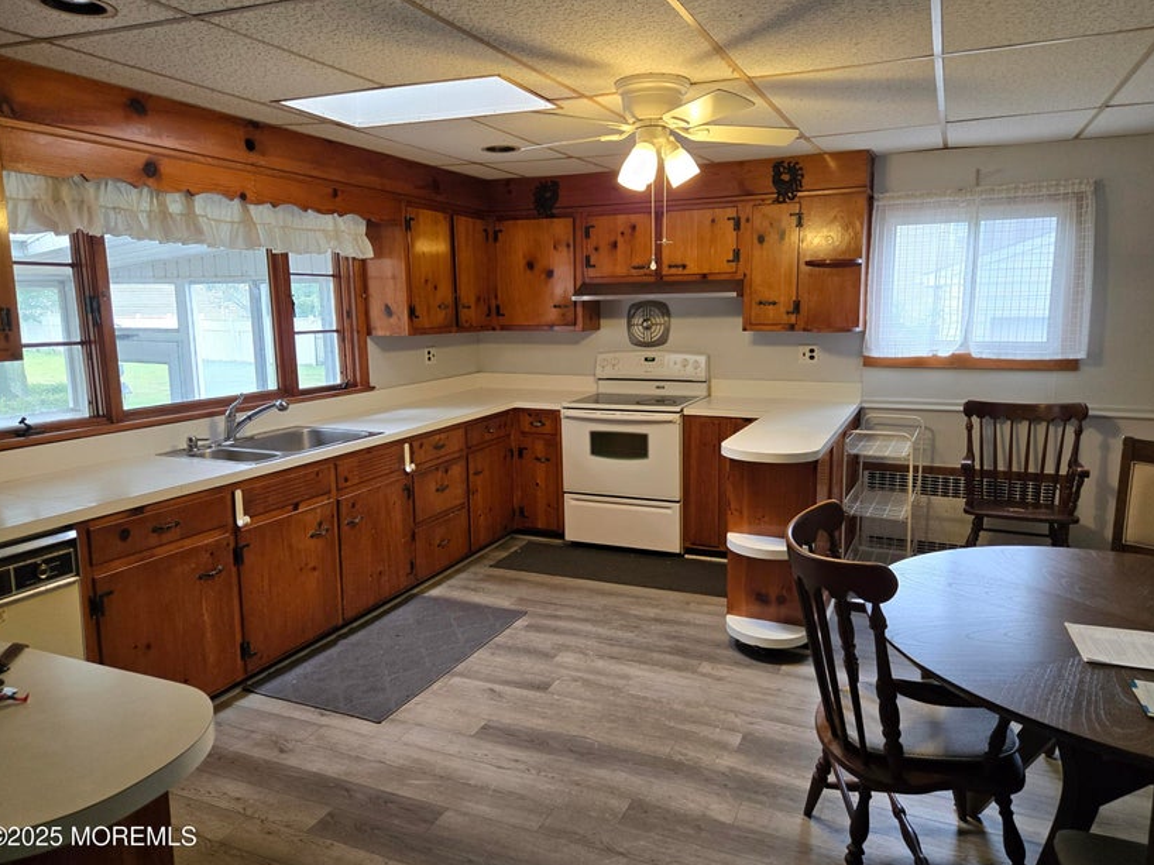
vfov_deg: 56.8
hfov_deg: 71.6
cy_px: 426
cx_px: 588
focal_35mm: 24
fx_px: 800
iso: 160
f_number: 1.8
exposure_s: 1/120
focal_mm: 5.4
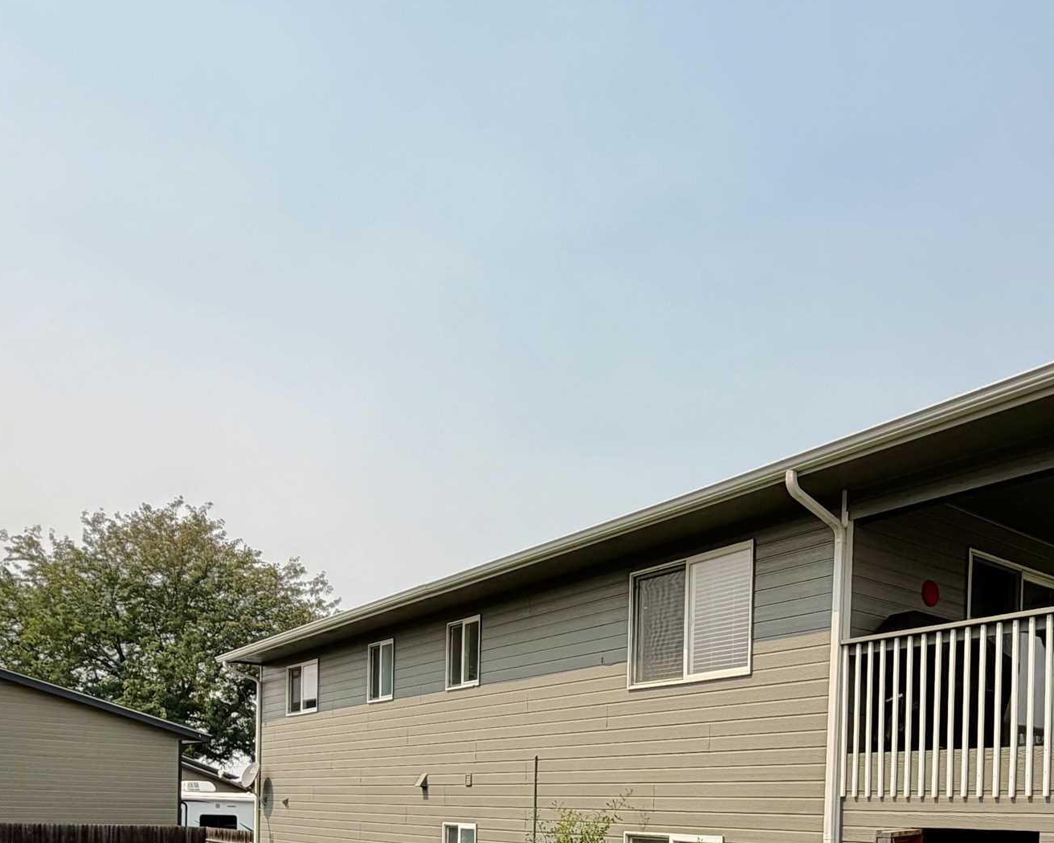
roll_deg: -1.2
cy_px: 833
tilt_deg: -1.0
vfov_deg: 40.4
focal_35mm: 32
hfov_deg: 54.6
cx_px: 696
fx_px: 998
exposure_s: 1/985
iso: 20
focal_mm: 2.22
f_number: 2.2
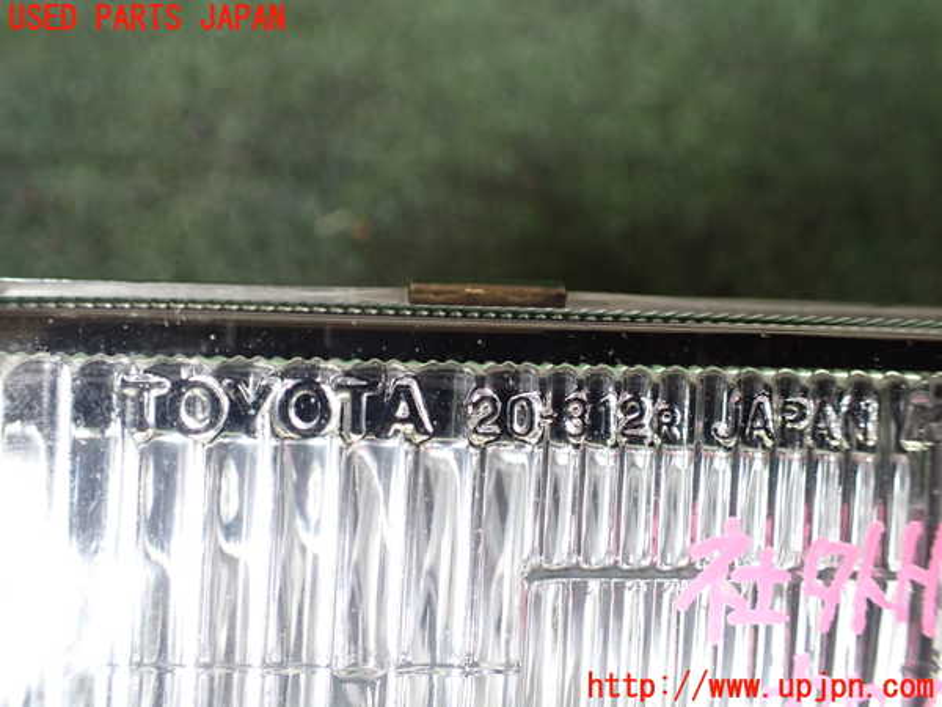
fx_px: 816
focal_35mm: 30
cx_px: 471
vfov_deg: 46.8
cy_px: 354
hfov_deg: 60.0
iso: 500
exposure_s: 1/125
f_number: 2.3
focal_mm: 5.4
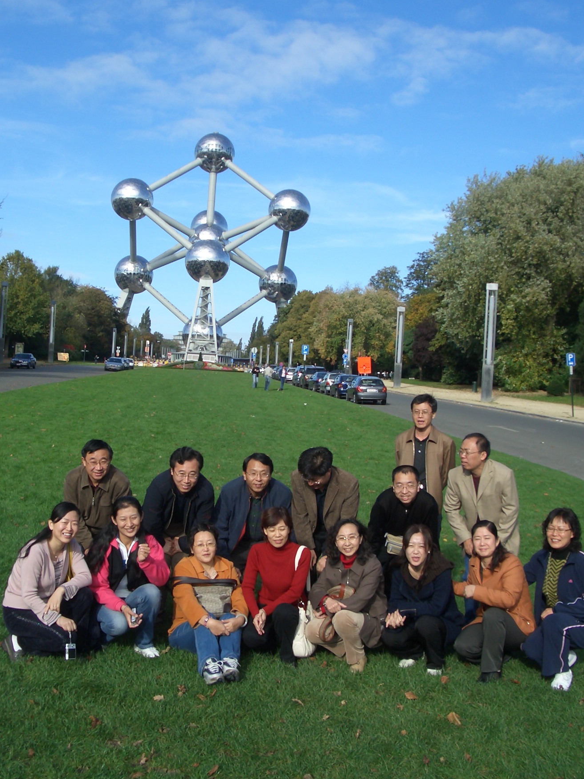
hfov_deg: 35.1
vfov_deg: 45.8
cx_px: 285
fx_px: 922
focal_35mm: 41
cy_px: 388
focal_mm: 5.8
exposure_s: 1/500
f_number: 4.3
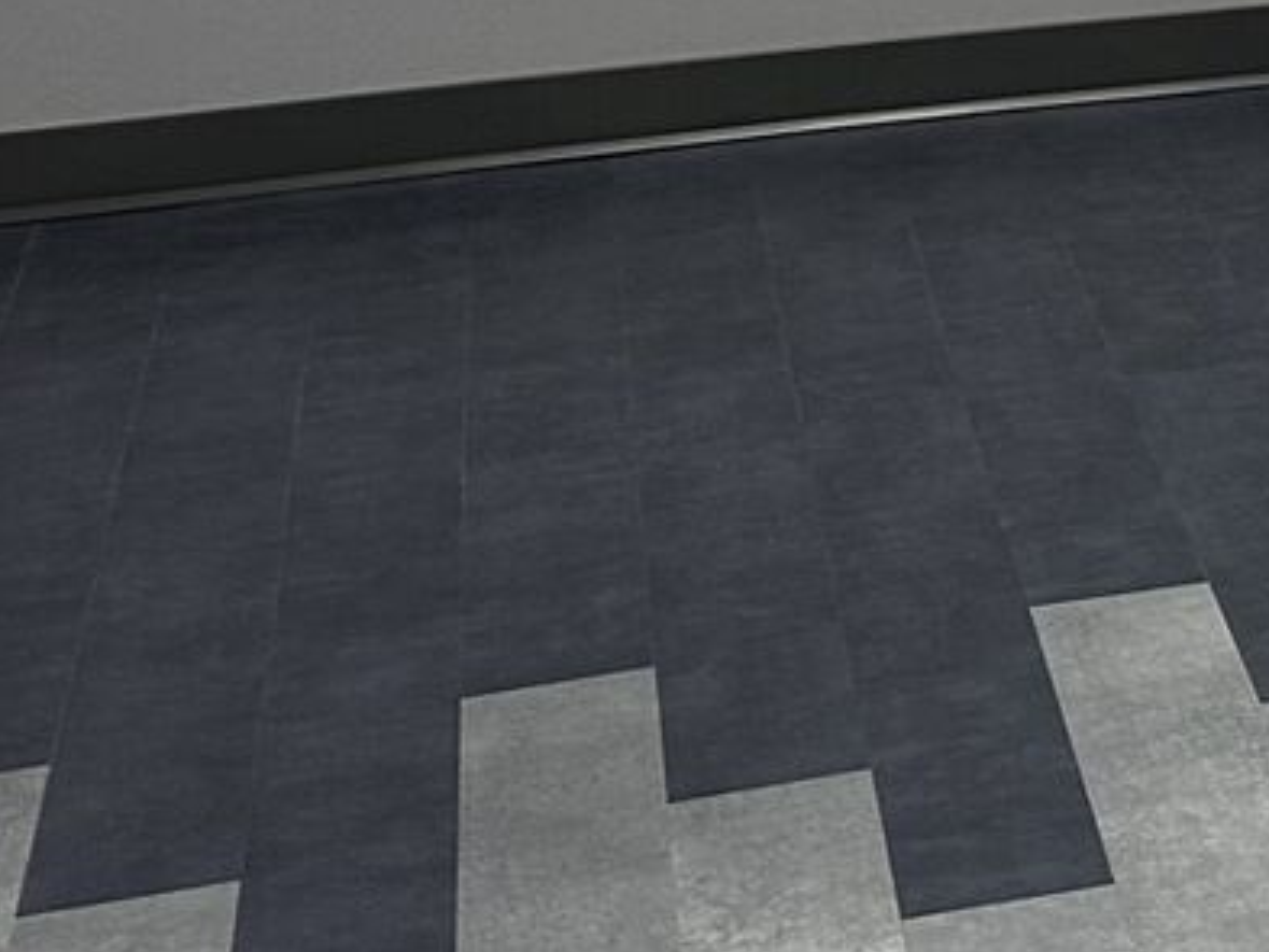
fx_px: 4034
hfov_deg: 14.7
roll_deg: -0.3
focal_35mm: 110
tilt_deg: -23.6
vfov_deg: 13.4
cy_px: 716
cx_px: 2538
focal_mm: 6.86
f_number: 1.78
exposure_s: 1/121
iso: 125
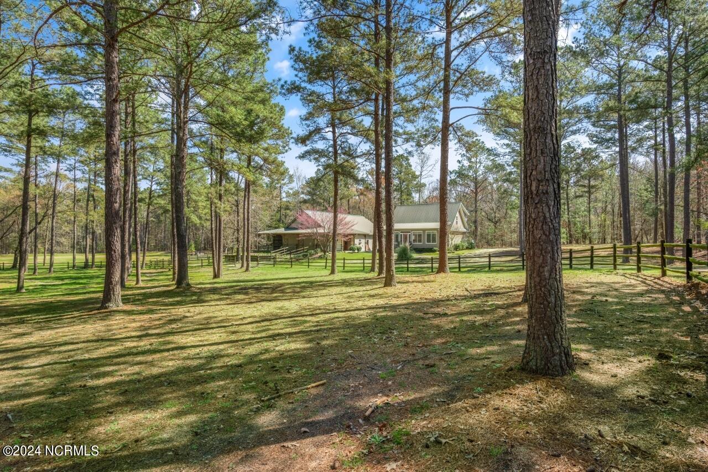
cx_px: 354
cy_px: 236
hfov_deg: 84.0
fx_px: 393
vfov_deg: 61.9
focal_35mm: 20
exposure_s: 1/160
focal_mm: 20
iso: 400
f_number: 11
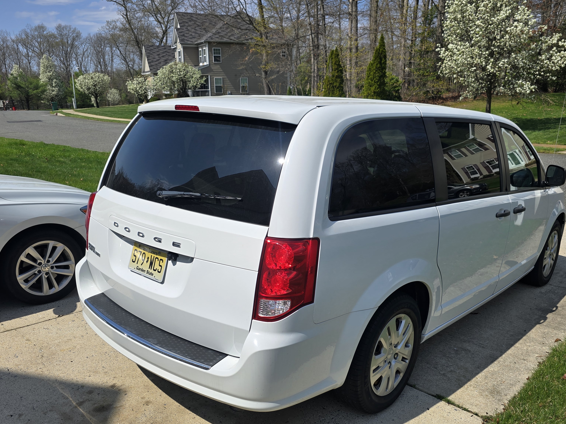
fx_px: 491
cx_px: 292
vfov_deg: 46.7
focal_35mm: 30
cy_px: 242
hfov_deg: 60.0
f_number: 1.7
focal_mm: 6.3
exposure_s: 1/1252
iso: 12
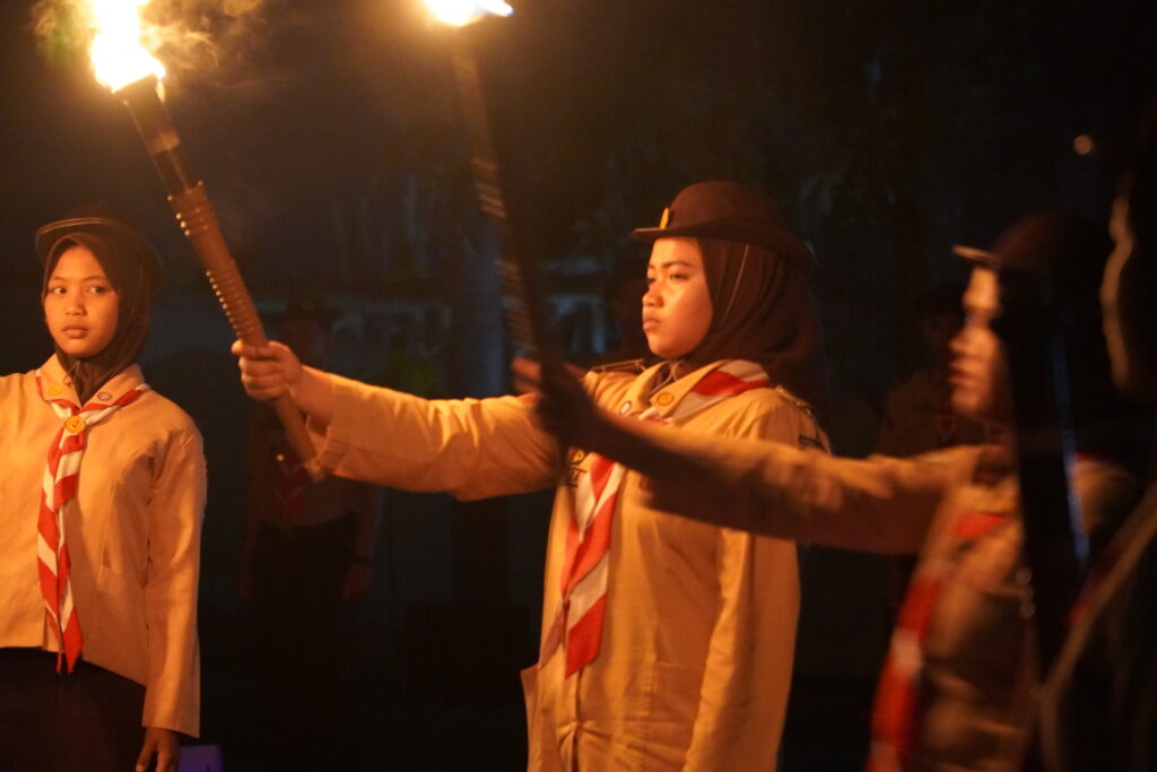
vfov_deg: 9.4
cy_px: 386
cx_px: 578
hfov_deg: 14.1
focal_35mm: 146
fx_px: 4677
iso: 6400
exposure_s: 1/20
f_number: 4
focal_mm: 97
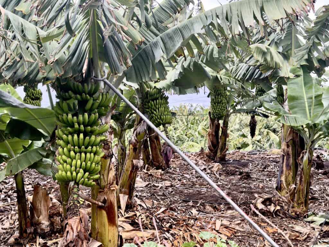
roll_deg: -0.5
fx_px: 409
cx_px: 164
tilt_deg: -6.5
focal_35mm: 43
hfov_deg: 43.9
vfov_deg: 33.6
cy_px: 124
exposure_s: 1/243
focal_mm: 6.76
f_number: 1.78
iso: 160
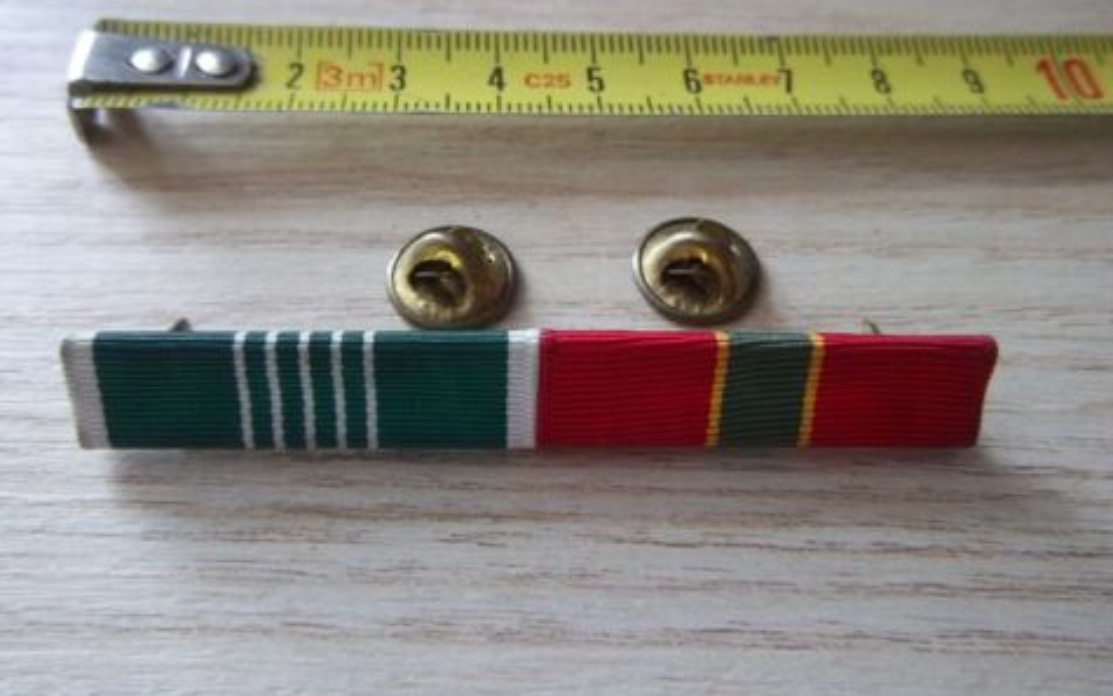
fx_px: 910
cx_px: 553
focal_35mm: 30
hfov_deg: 62.9
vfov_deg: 41.8
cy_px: 314
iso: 160
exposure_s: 1/15
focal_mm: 5.05
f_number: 3.5
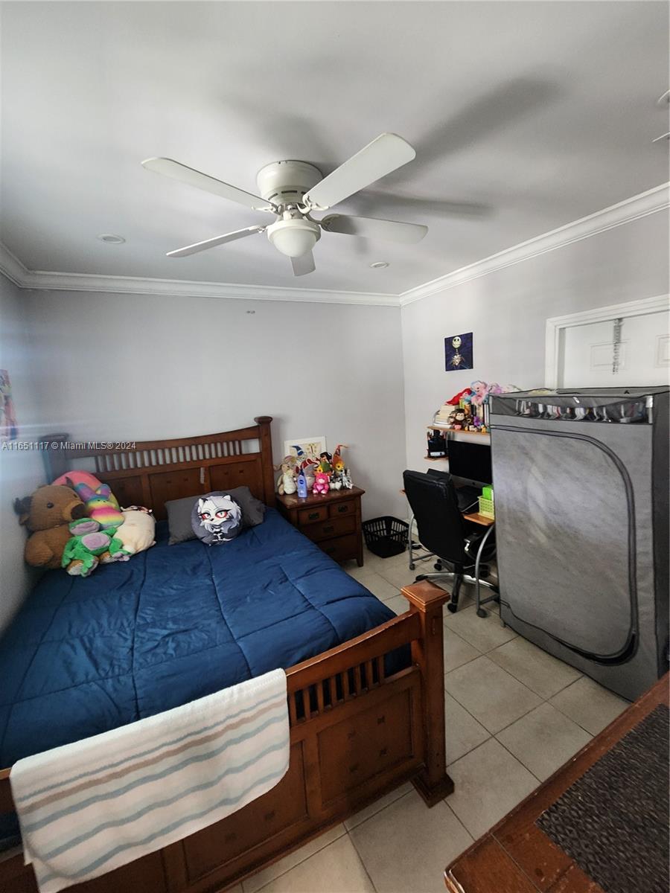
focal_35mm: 13
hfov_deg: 89.9
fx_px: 335
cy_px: 446
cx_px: 335
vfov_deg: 106.2
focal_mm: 2.2
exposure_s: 1/30
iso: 500
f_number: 2.2
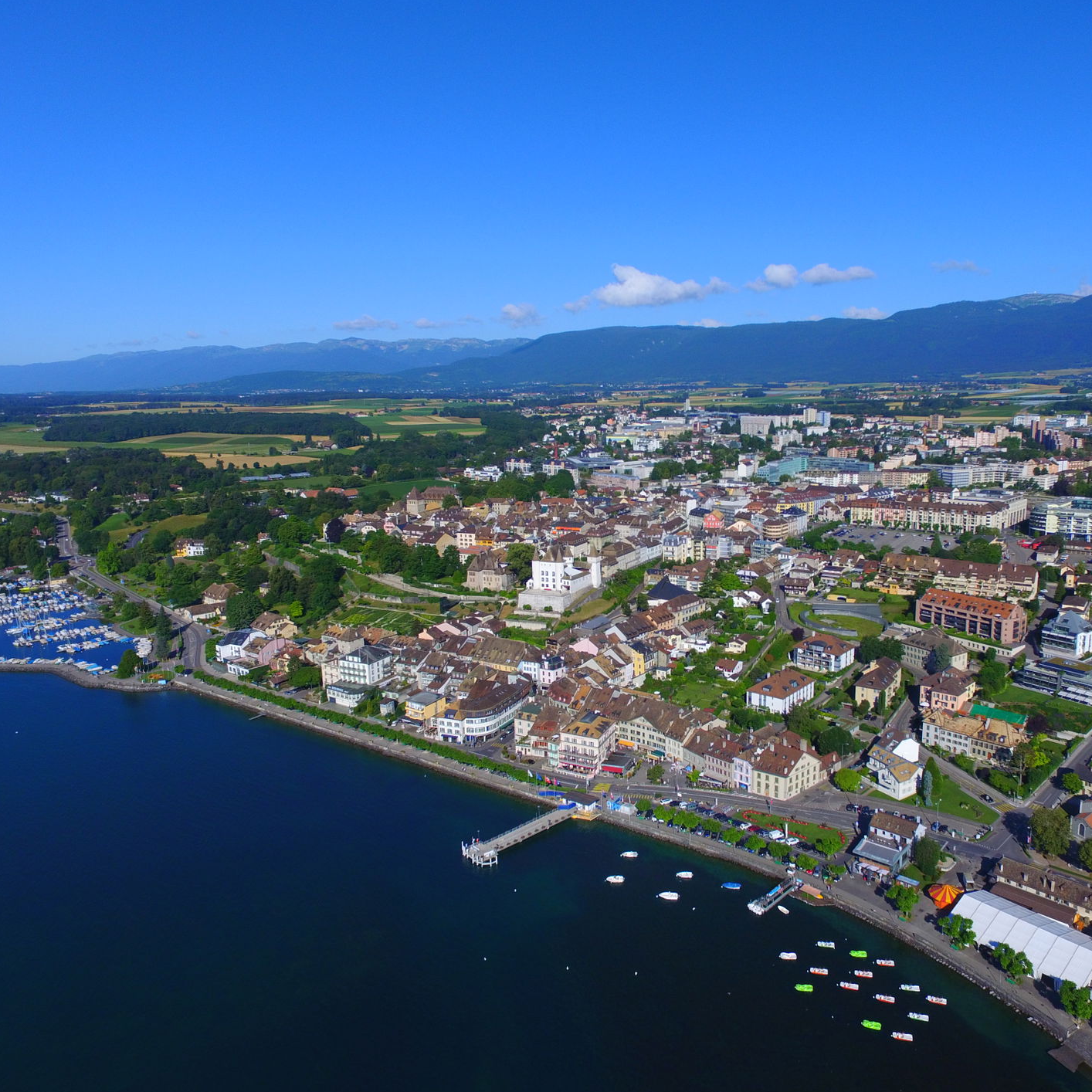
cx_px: 664
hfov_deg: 64.3
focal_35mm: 24
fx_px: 857
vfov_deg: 65.0
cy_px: 554
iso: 100
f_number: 2.8
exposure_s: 1/1669
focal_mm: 3.61
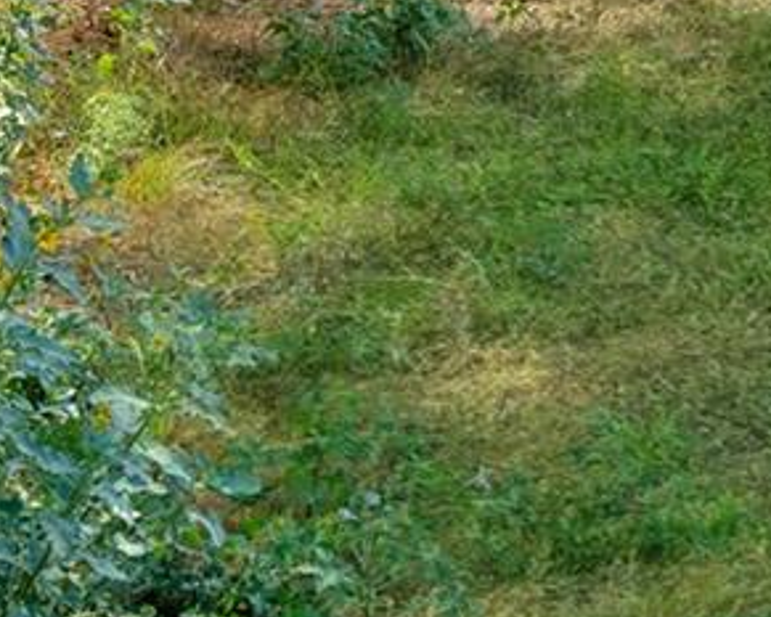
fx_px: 6026
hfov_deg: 6.5
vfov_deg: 5.7
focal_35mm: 264
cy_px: -813
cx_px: 2570
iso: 800
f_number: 8
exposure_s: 1/2500
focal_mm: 40
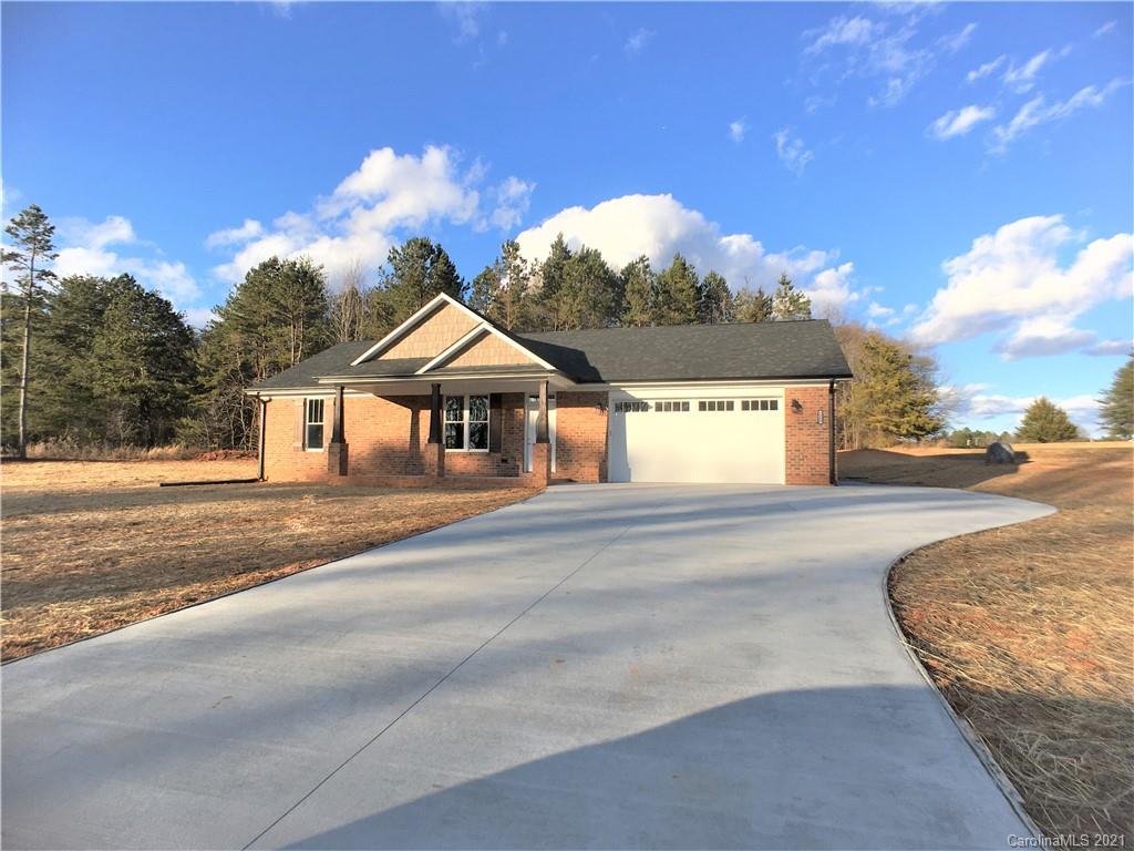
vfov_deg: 48.2
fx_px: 950
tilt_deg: +4.2
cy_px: 426
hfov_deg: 61.7
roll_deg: -1.5
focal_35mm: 29
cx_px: 567
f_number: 2.2
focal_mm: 4.15
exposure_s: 1/1148
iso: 25
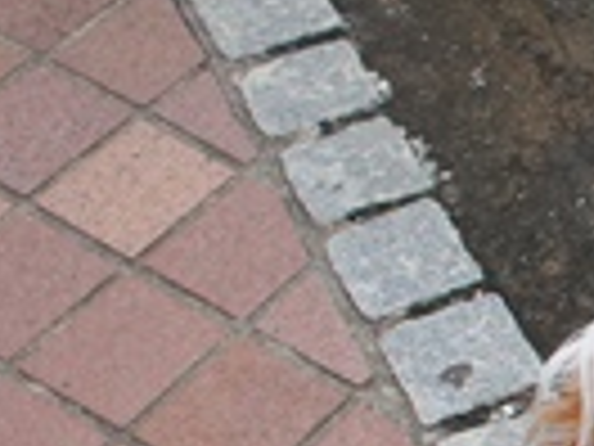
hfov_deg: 14.3
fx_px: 1956
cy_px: 507
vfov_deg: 12.7
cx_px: 1206
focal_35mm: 114
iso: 200
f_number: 7.1
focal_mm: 19
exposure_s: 1/160
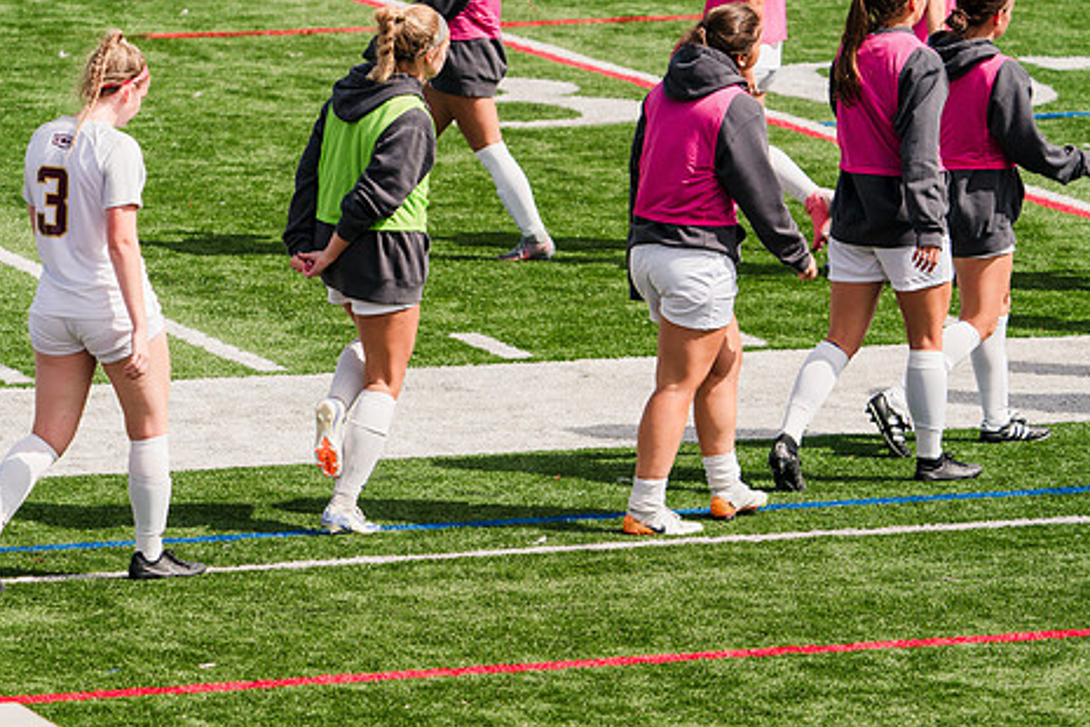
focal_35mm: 272
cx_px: 481
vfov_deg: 5.1
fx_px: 8235
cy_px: 299
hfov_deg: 7.6
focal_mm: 218
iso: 250
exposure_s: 1/1600
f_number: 5.6
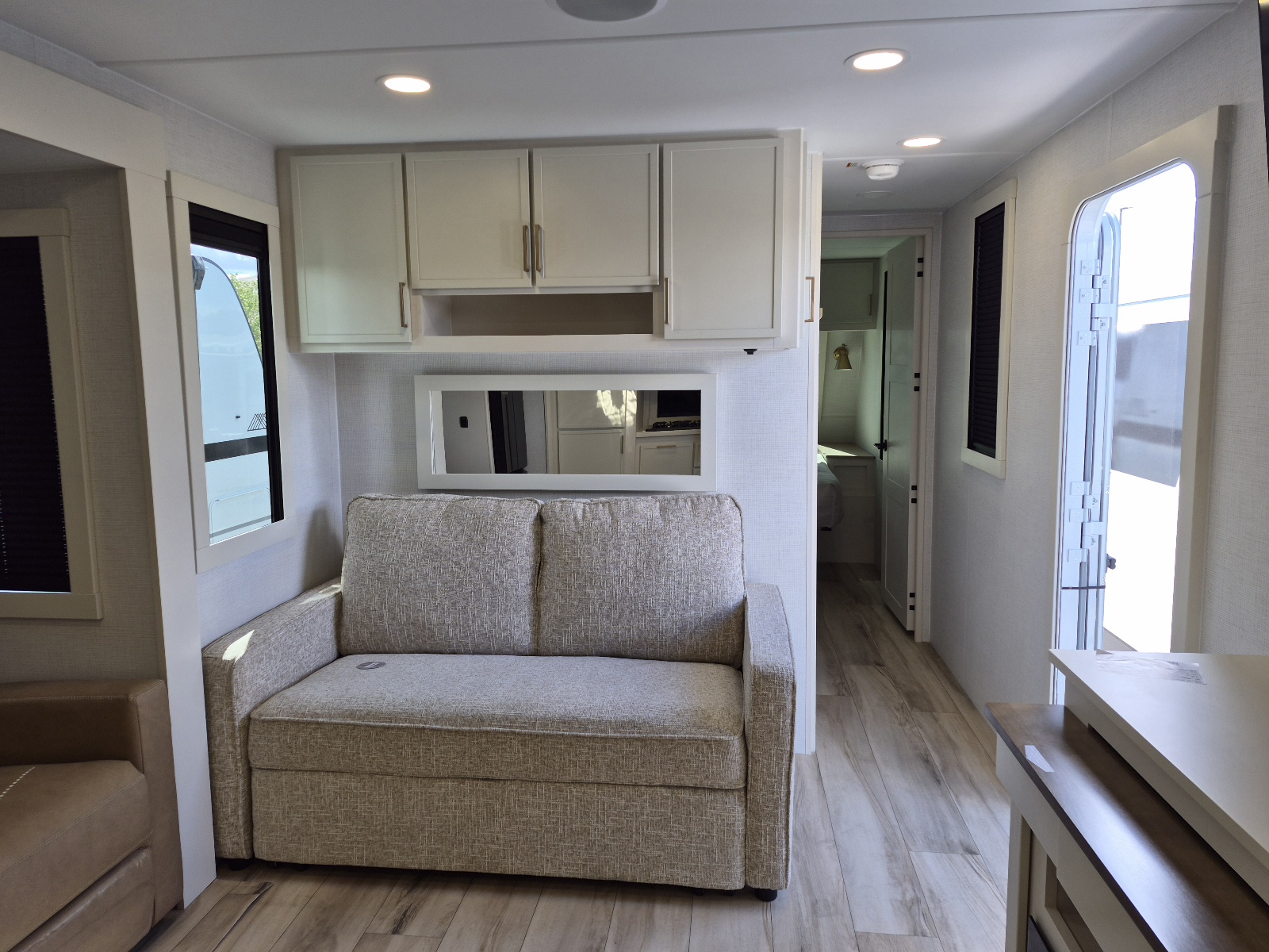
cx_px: 634
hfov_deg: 73.9
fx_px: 843
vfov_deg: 58.9
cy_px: 476
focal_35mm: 23
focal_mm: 5.4
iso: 32
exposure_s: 1/200
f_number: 1.8
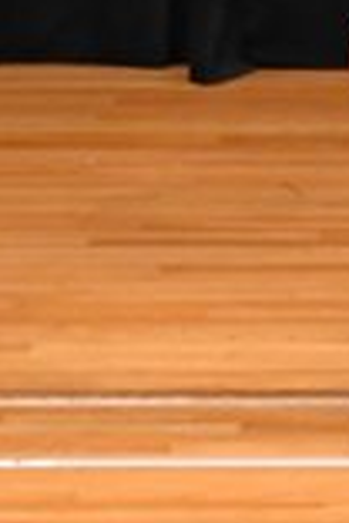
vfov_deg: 1.4
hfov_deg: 0.9
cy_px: -302
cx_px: 703
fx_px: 21694
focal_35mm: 1492
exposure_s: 1/400
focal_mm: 200
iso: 4000
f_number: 5.6
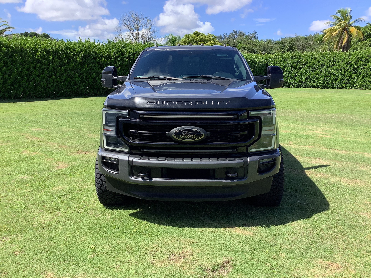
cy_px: 139
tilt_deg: -11.3
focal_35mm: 31
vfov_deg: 45.4
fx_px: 332
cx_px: 186
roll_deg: -0.8
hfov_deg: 58.4
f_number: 2.4
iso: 25
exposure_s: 1/631
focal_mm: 3.3
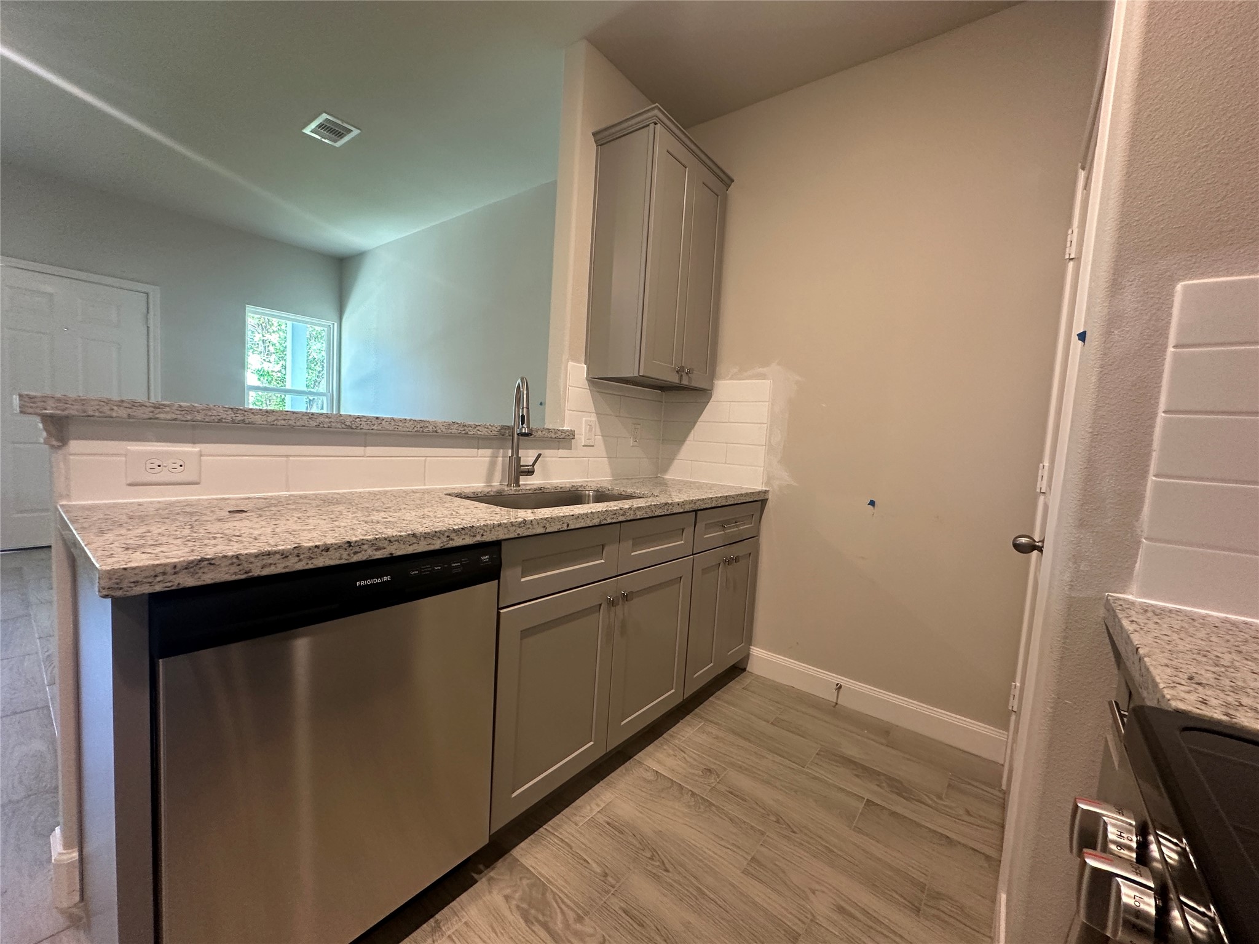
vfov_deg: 85.7
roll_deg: -3.7
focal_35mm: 14
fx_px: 509
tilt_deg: -4.2
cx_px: 630
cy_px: 472
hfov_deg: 102.1
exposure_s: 1/60
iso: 250
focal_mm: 2.22
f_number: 2.2
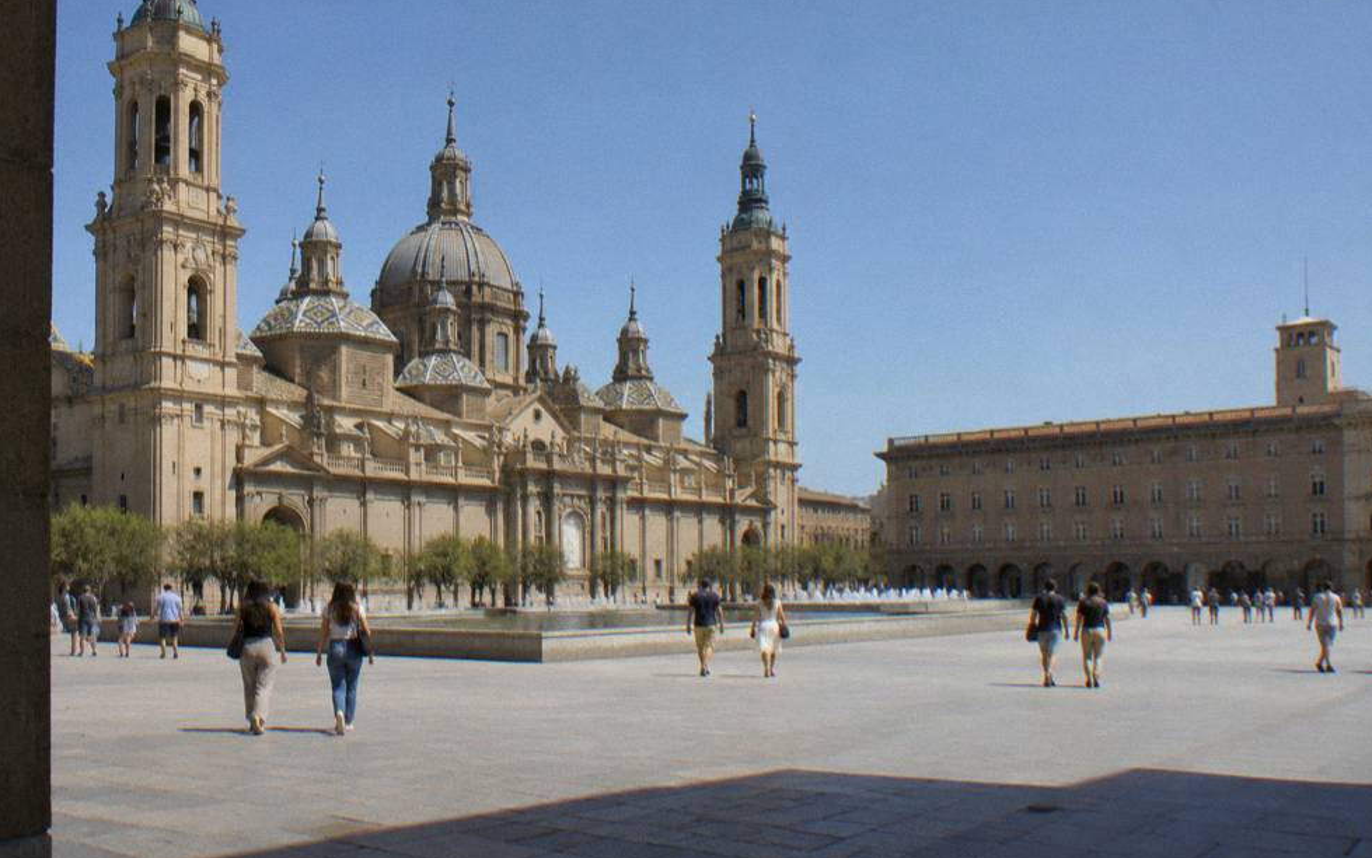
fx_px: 1907
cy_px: 414
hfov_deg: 39.6
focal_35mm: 51
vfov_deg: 25.3
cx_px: 675
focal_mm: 49
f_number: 5.6
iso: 400
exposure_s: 1/640
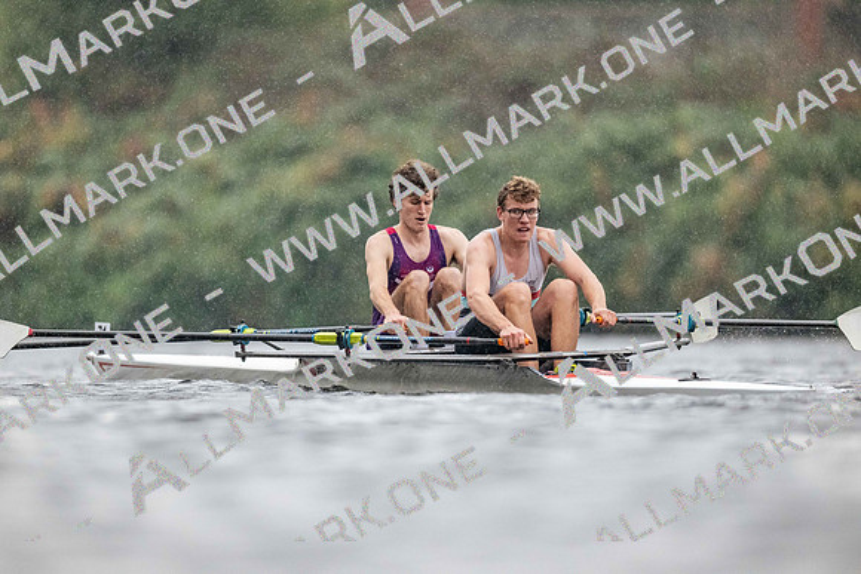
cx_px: 430
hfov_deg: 3.4
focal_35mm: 600
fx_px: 14353
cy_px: 287
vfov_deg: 2.3
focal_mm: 600
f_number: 4
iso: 4500
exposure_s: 1/2500
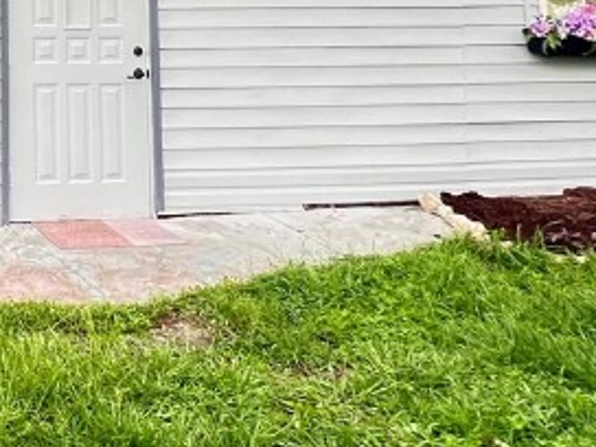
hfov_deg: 29.6
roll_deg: -0.9
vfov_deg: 25.6
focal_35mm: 49
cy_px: -129
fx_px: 844
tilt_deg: +4.5
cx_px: -215
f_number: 1.8
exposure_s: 1/99
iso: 160
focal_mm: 1.57
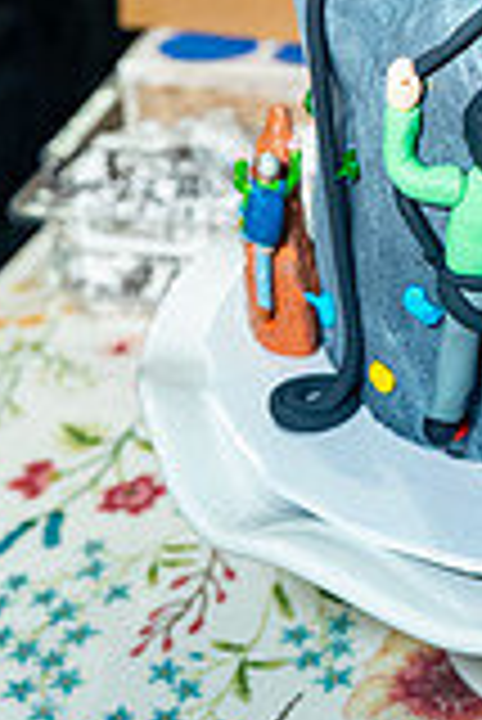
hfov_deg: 14.6
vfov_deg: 21.4
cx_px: 604
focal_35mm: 90
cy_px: -76
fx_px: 1803
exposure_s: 1/160
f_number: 3.5
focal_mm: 32
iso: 640
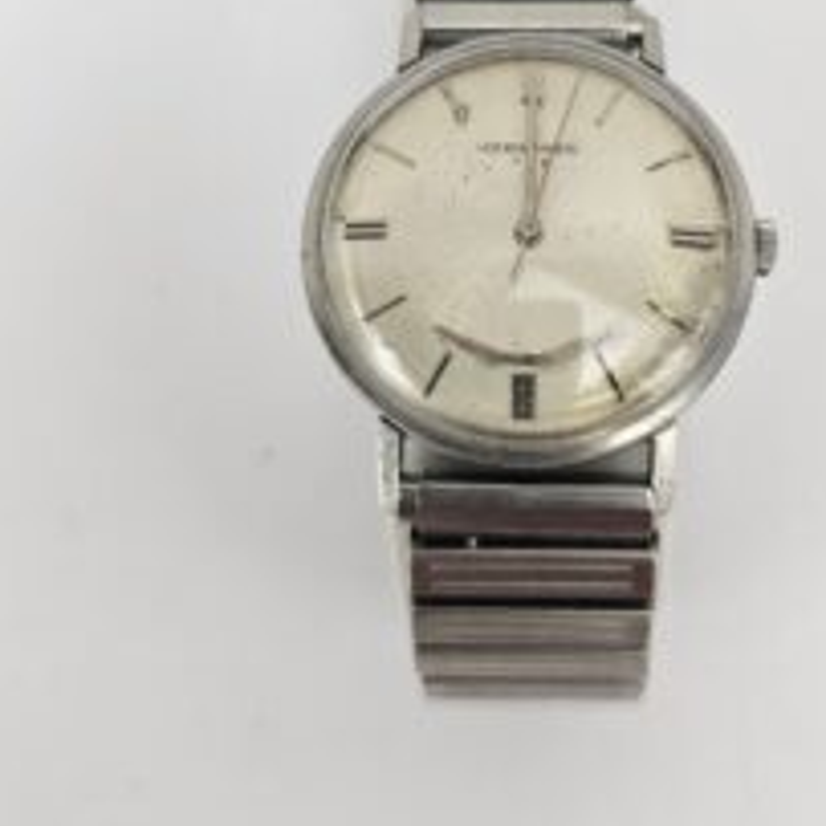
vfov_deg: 40.3
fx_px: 1080
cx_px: 533
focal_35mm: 40
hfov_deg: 41.5
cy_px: 175
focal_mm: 6.3
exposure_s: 1/100
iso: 40
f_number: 1.7
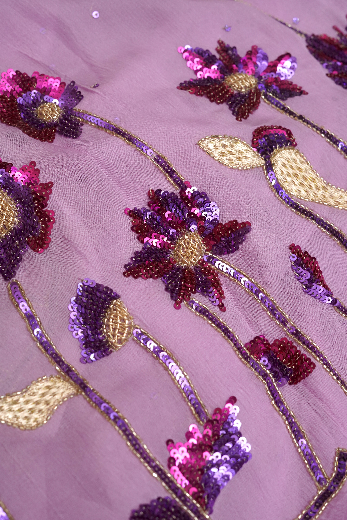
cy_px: 260
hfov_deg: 27.0
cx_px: 174
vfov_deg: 39.6
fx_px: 723
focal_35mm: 50
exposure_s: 1/100
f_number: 8
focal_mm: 50
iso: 2500
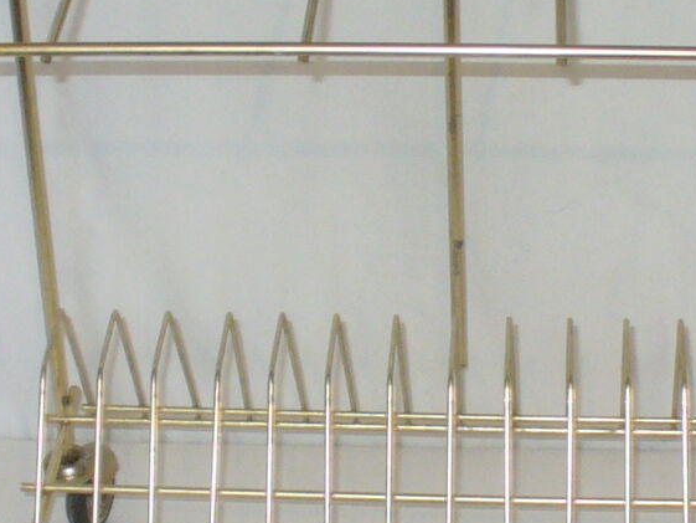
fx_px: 2715
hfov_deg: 14.6
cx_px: 483
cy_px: 194
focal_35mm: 135
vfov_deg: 11.0
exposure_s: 1/8
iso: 125
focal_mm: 6.1
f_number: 2.8
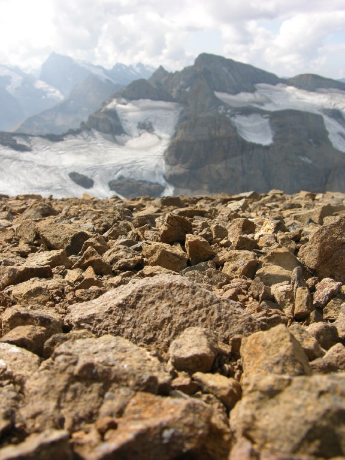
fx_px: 465
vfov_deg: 52.6
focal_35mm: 35
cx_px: 172
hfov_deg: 40.7
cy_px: 230
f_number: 5.6
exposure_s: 1/203
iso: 50
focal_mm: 8.9
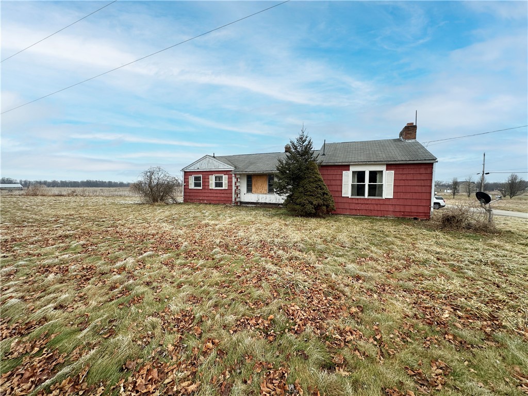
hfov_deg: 102.1
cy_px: 198
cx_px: 264
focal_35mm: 14
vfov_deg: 85.7
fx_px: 214
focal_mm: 2.22
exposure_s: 1/988
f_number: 2.2
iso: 40
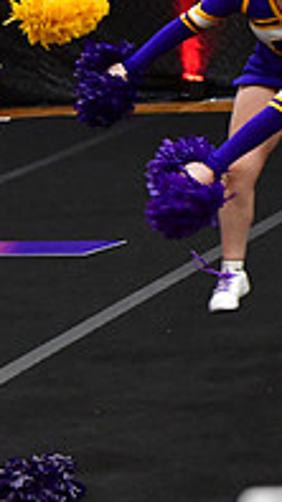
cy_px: 57
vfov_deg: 6.0
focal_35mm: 360
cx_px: 727
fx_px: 4798
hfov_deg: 3.3
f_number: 4
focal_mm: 78
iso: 4000
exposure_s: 1/500
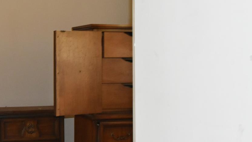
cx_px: 33
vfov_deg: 16.5
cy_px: 58
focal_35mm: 73
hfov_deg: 28.0
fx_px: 488
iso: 2800
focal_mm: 24
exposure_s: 1/60
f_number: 4
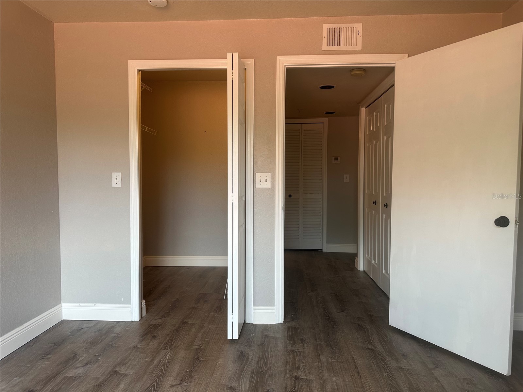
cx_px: 262
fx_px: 363
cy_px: 196
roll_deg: -0.3
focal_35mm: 24
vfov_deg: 56.8
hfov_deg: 71.6
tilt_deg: -2.5
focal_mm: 6.86
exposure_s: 1/121
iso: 125
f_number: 1.78
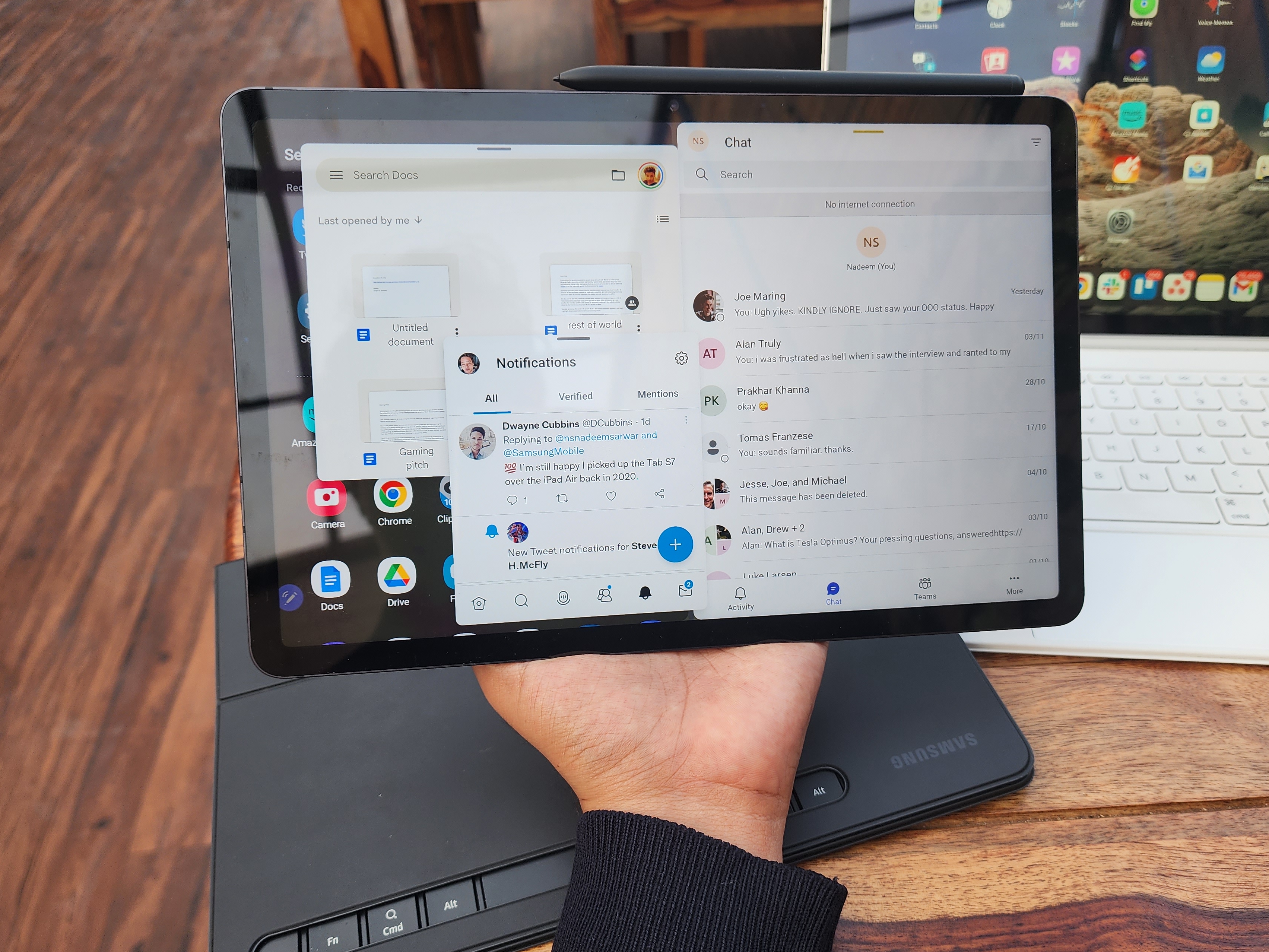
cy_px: 482
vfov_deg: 51.4
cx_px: 660
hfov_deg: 65.3
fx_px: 990
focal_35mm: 27
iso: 50
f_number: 1.8
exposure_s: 1/180
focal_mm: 6.4
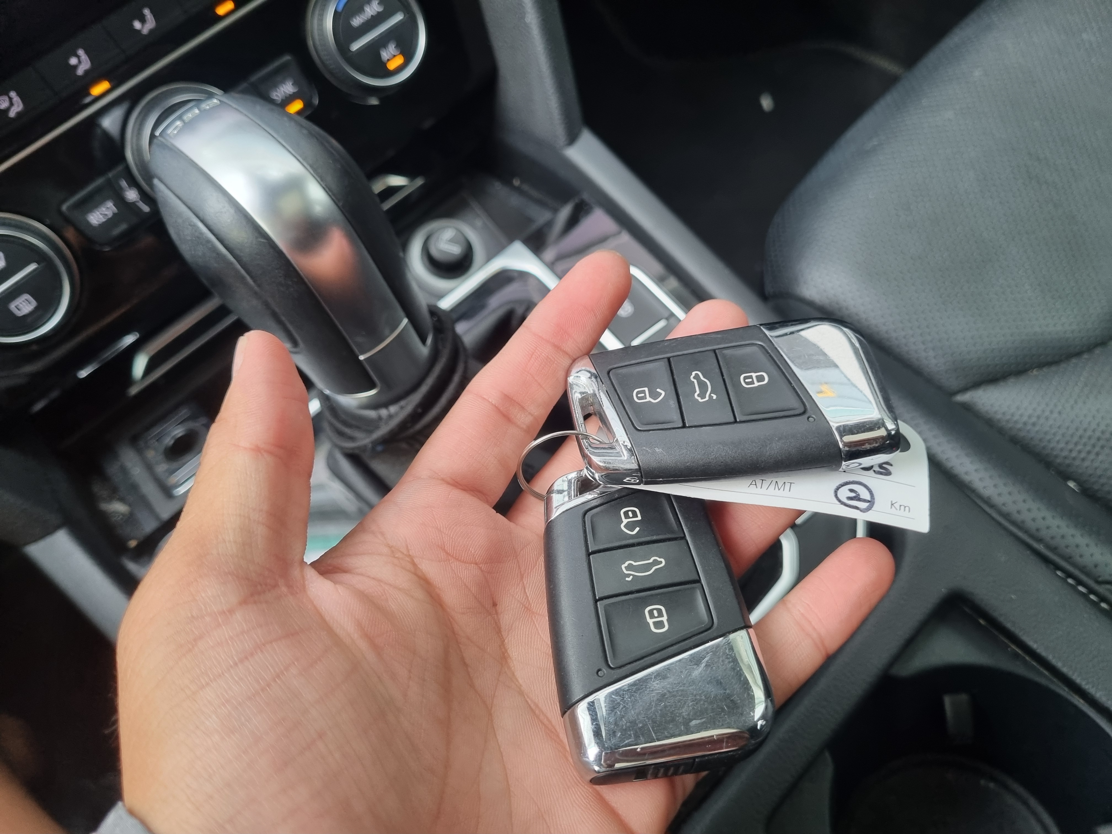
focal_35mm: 26
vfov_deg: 53.1
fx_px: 835
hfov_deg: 67.3
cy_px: 417
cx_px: 556
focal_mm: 5.4
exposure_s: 1/120
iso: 250
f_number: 1.8
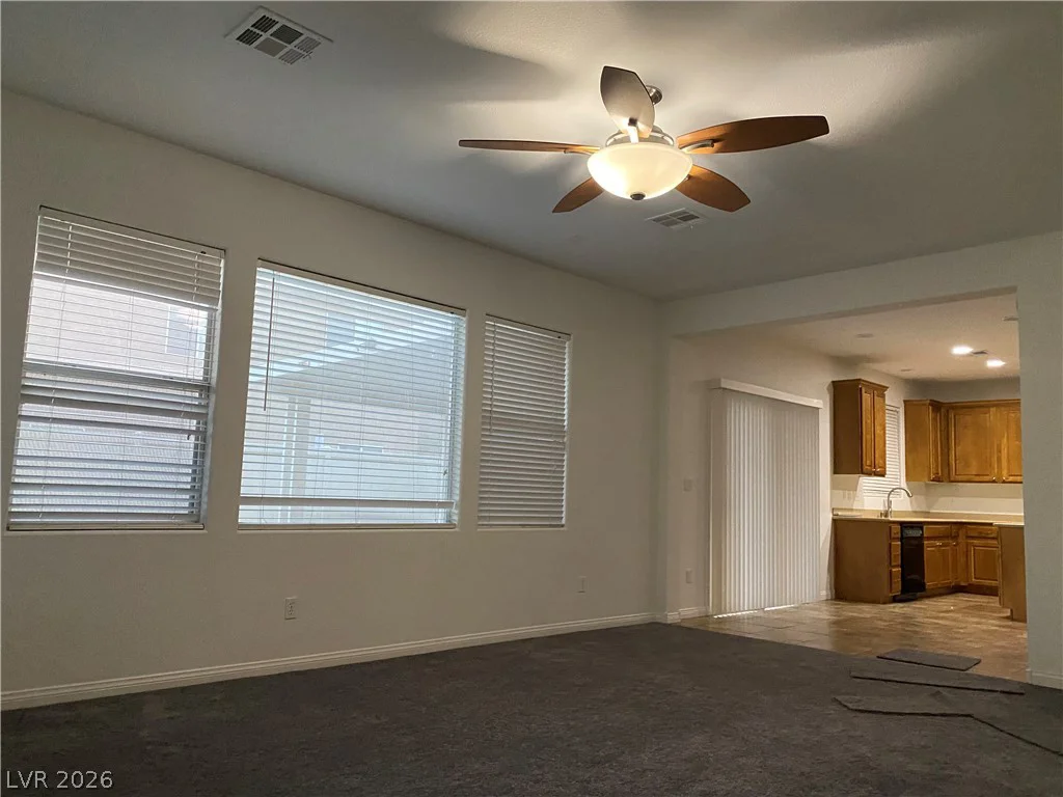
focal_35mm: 26
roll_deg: -1.7
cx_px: 532
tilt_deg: +6.1
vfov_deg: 53.1
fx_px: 798
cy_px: 398
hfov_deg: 67.3
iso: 400
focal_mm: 4.25
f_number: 1.8
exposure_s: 1/60
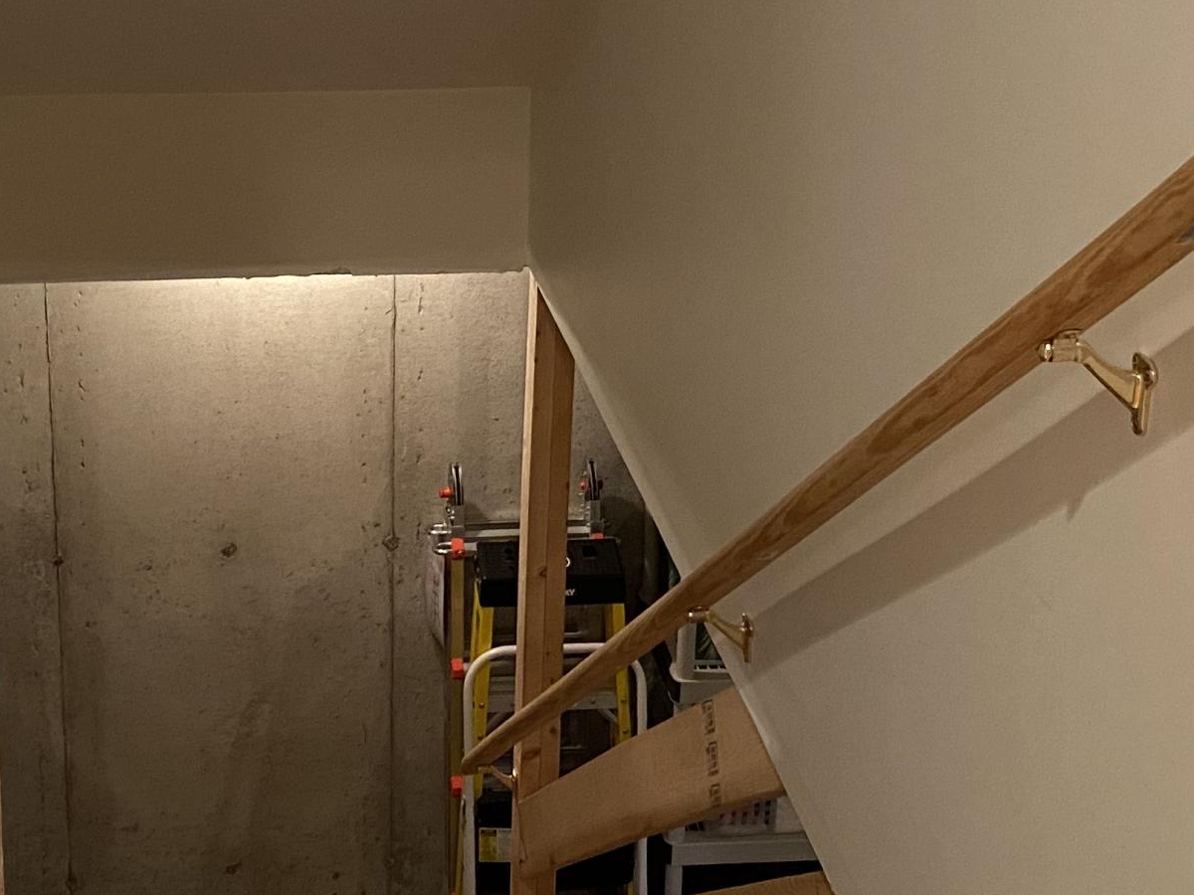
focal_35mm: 65
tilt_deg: -20.6
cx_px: 372
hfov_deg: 29.6
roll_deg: -0.2
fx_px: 2242
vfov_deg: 22.5
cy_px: 277
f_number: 1.8
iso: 320
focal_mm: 4.25
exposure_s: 1/60
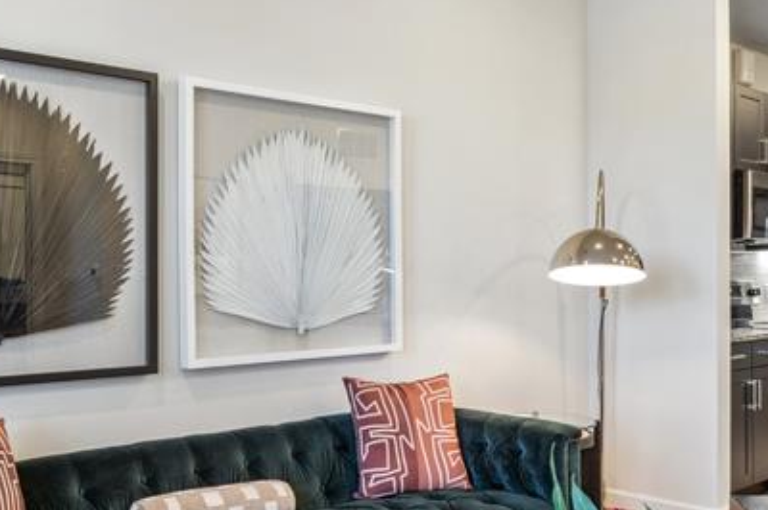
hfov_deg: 47.4
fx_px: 874
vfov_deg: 32.6
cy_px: 278
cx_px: 403
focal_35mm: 41
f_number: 9
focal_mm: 16
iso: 200
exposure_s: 1/2
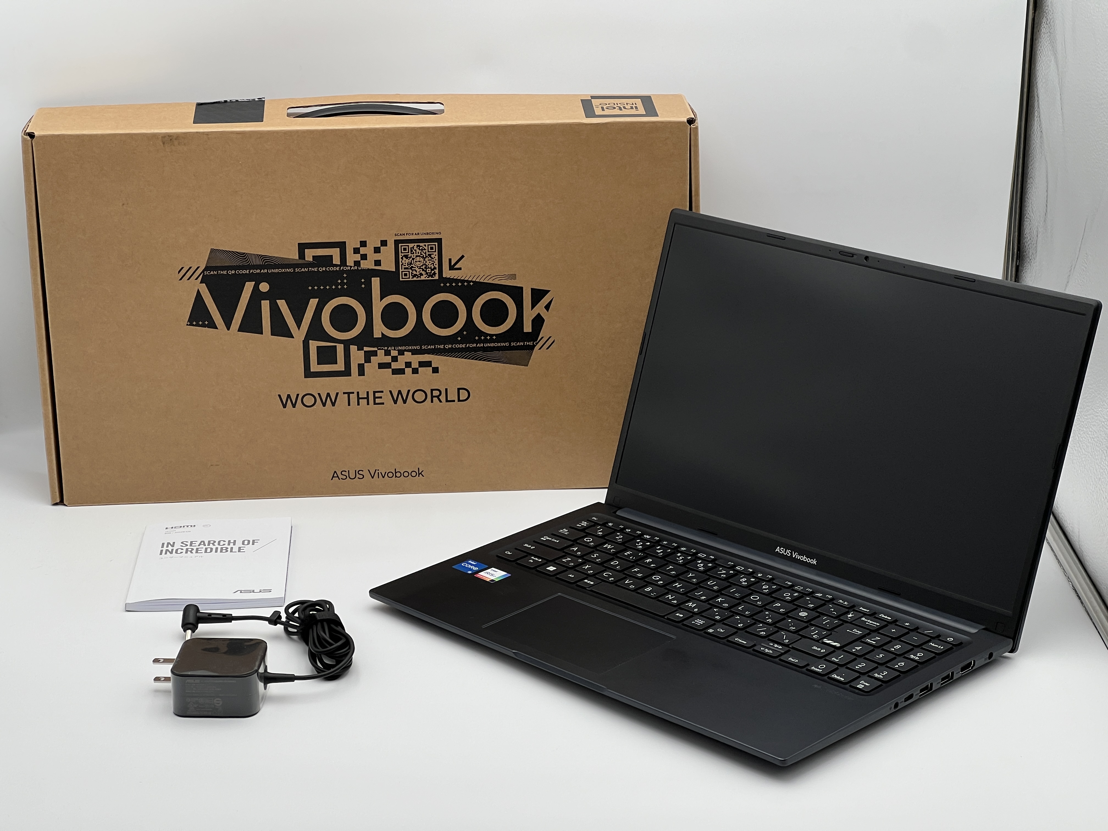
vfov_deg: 19.1
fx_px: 2465
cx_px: 554
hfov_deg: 25.3
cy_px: 416
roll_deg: +0.4
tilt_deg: -18.7
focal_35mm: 77
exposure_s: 1/111
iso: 32
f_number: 2.8
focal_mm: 9
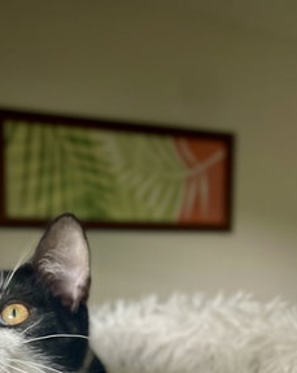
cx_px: 39
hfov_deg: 25.1
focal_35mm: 59
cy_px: 341
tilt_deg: -1.7
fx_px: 649
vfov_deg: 30.5
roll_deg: +1.3
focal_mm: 4.2
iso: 125
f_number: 1.6
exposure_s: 1/93
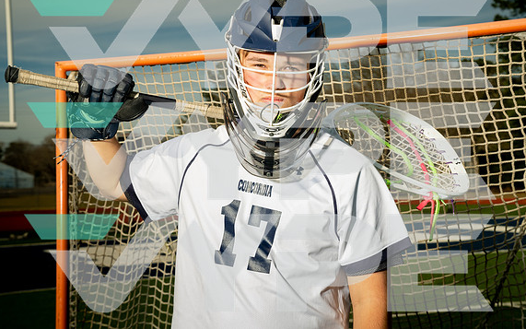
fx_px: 817
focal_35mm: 57
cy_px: 152
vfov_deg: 22.7
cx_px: 262
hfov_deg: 35.7
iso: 250
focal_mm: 55
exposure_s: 1/250
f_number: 8
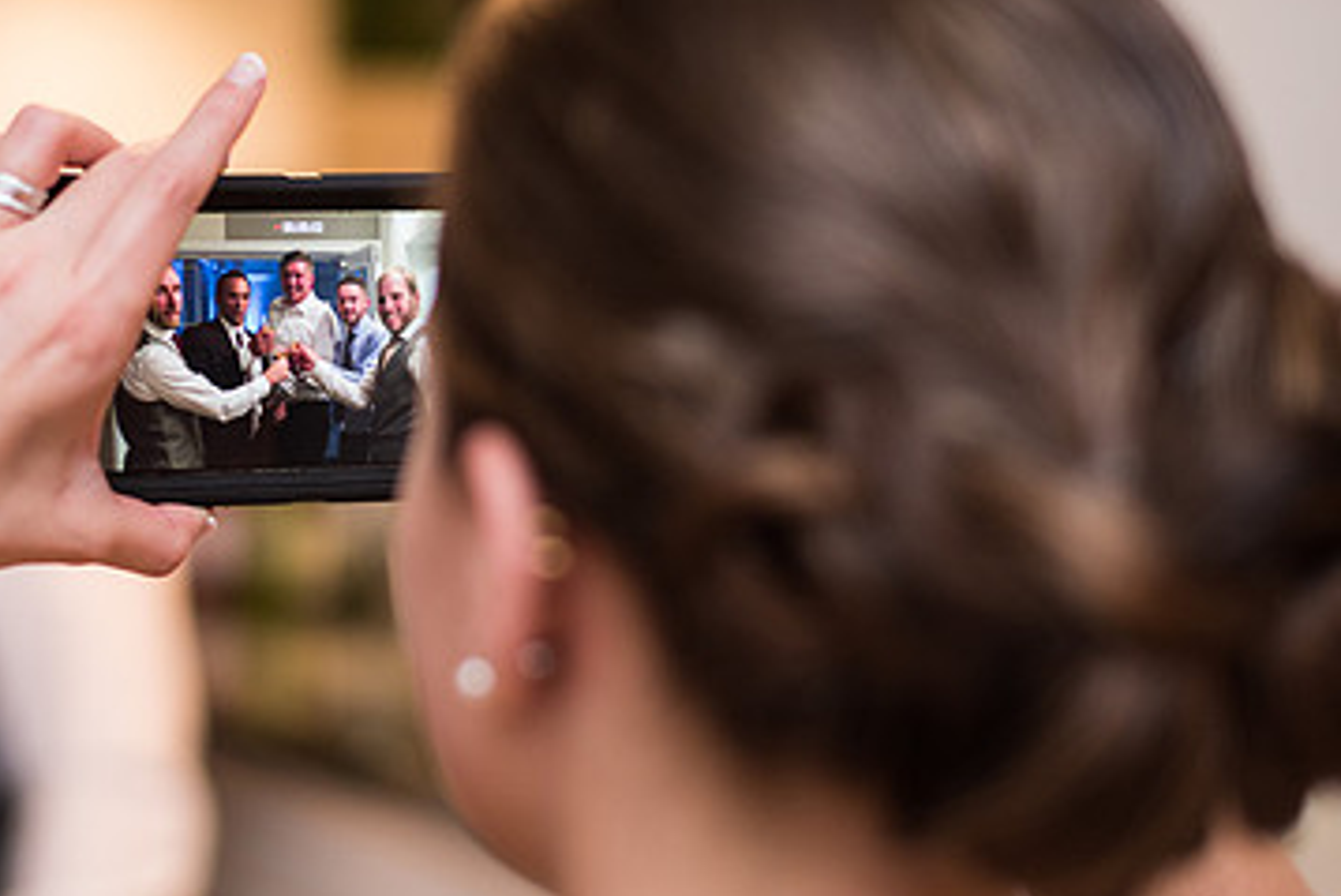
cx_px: 300
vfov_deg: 14.6
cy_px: 384
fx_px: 3503
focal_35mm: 94
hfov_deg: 21.4
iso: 500
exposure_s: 1/200
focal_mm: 58
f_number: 2
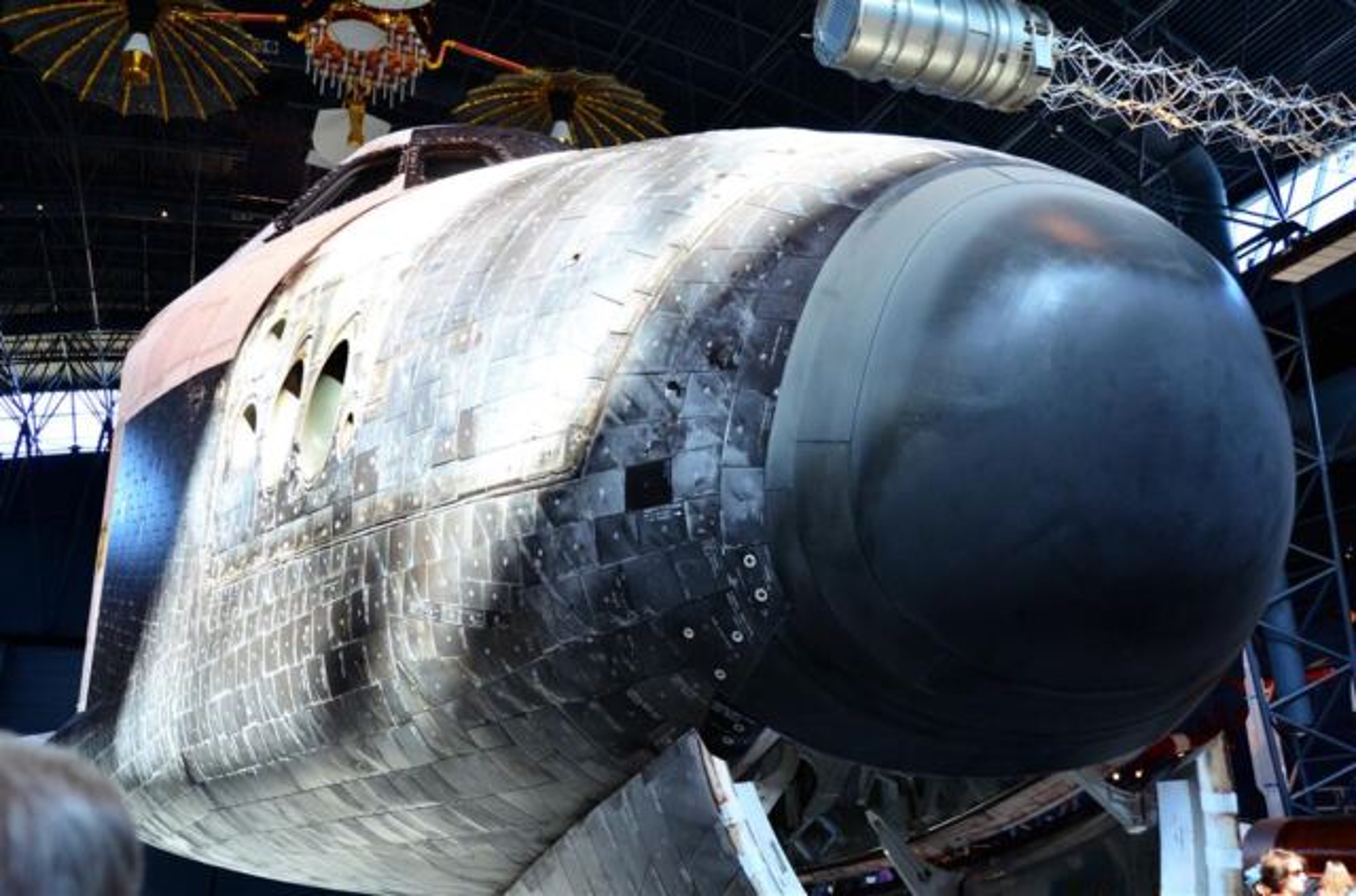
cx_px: 678
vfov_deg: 39.7
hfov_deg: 57.4
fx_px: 1240
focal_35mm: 33
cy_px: 448
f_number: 4.5
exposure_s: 1/80
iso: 400
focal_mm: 22
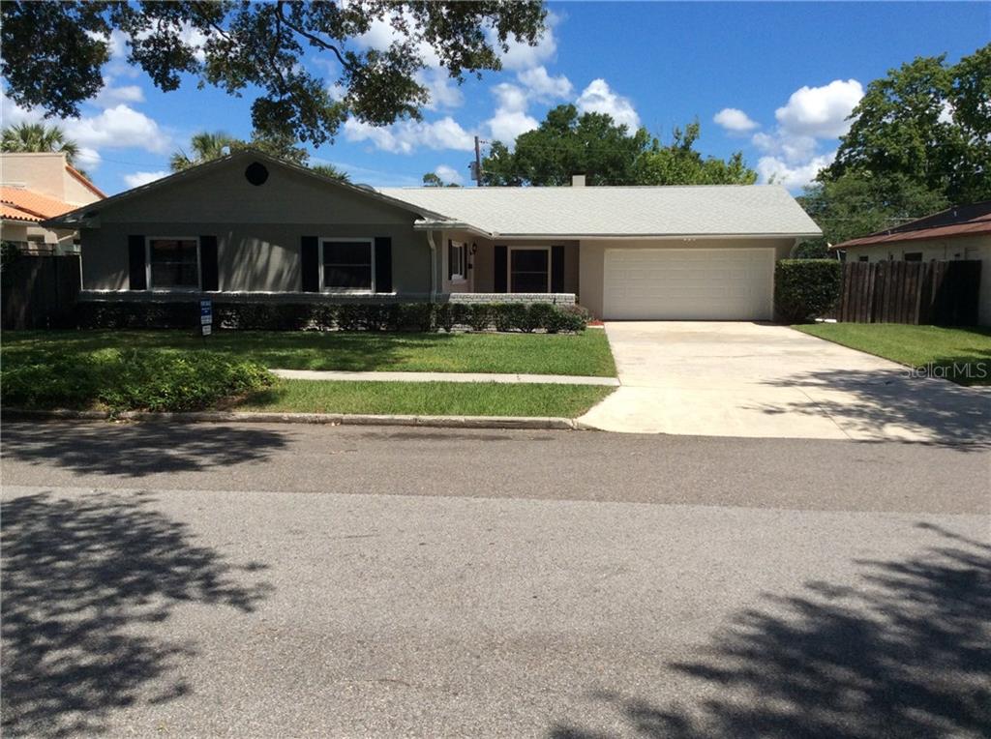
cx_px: 496
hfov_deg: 56.9
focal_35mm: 32
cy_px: 370
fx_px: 914
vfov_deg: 44.0
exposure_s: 1/1972
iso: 32
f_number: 2.4
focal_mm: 3.3
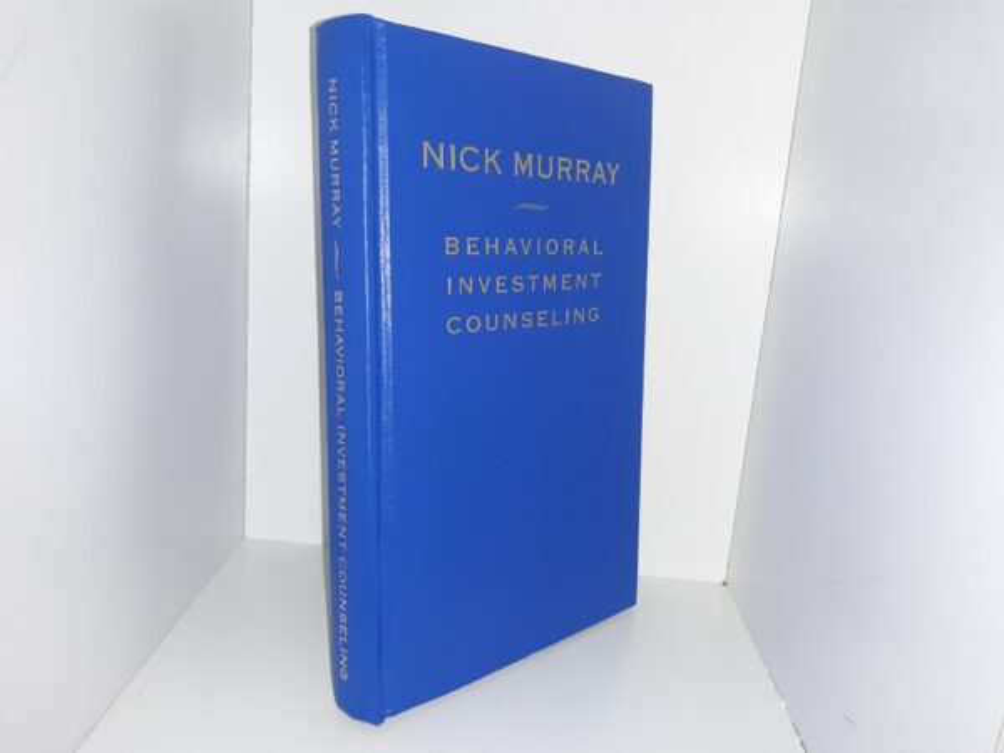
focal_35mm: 28
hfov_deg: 63.4
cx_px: 502
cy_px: 376
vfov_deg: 49.7
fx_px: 812
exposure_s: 1/120
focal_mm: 3.7
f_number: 1.7
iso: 64
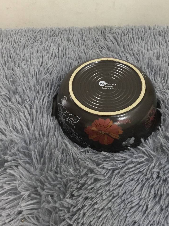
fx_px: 254
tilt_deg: -47.6
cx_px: 105
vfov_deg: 47.5
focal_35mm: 39
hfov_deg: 36.6
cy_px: 88
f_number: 2.4
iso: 125
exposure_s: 1/33
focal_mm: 3.3
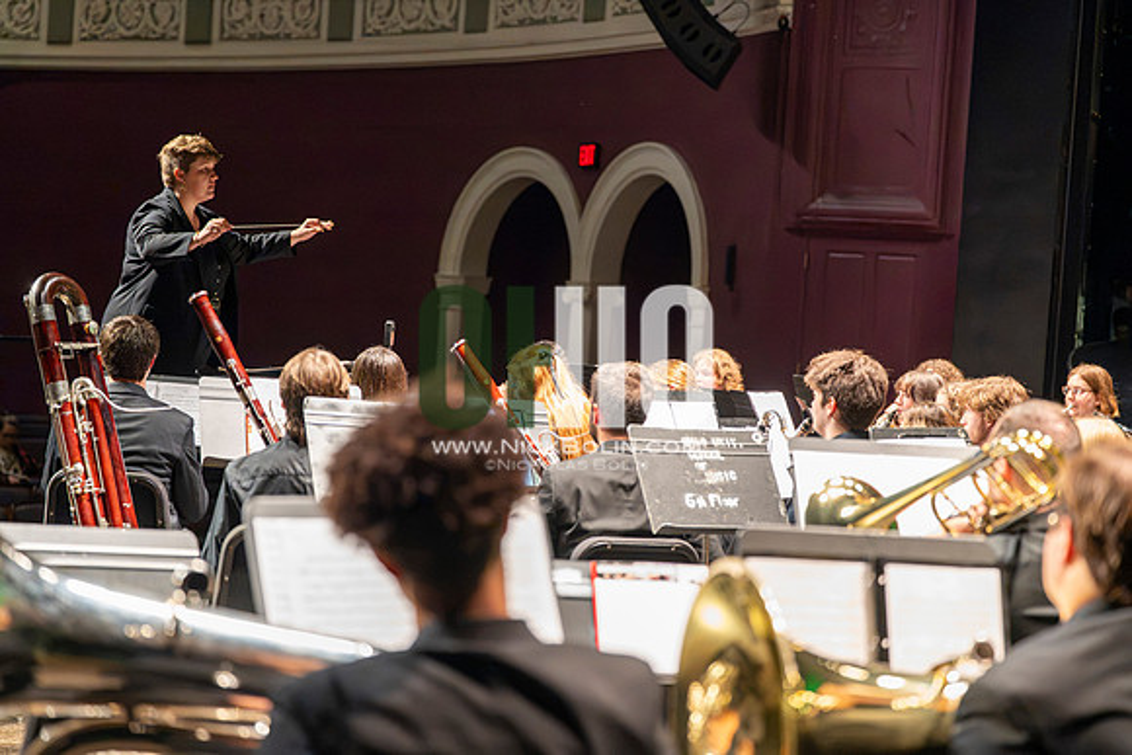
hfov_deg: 24.8
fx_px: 2579
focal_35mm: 82
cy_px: 378
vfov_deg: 16.7
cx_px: 566
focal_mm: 82
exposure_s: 1/640
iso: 12800
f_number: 2.8
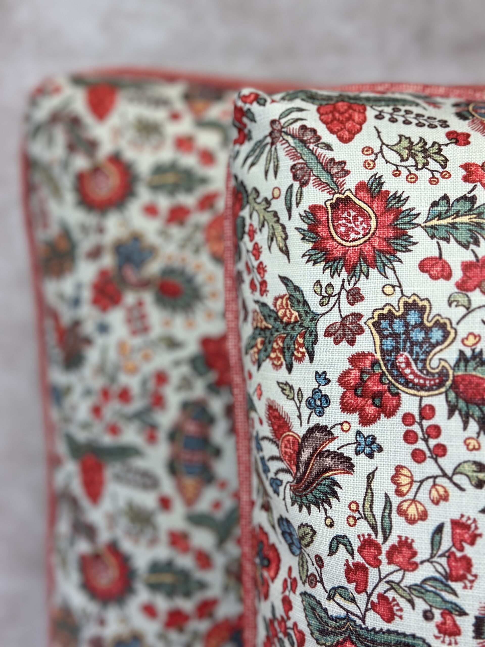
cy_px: 324
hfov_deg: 30.3
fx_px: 897
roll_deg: +0.5
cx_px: 242
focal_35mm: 48
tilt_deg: -16.5
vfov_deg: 39.7
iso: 80
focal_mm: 6.86
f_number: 1.78
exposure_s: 1/195
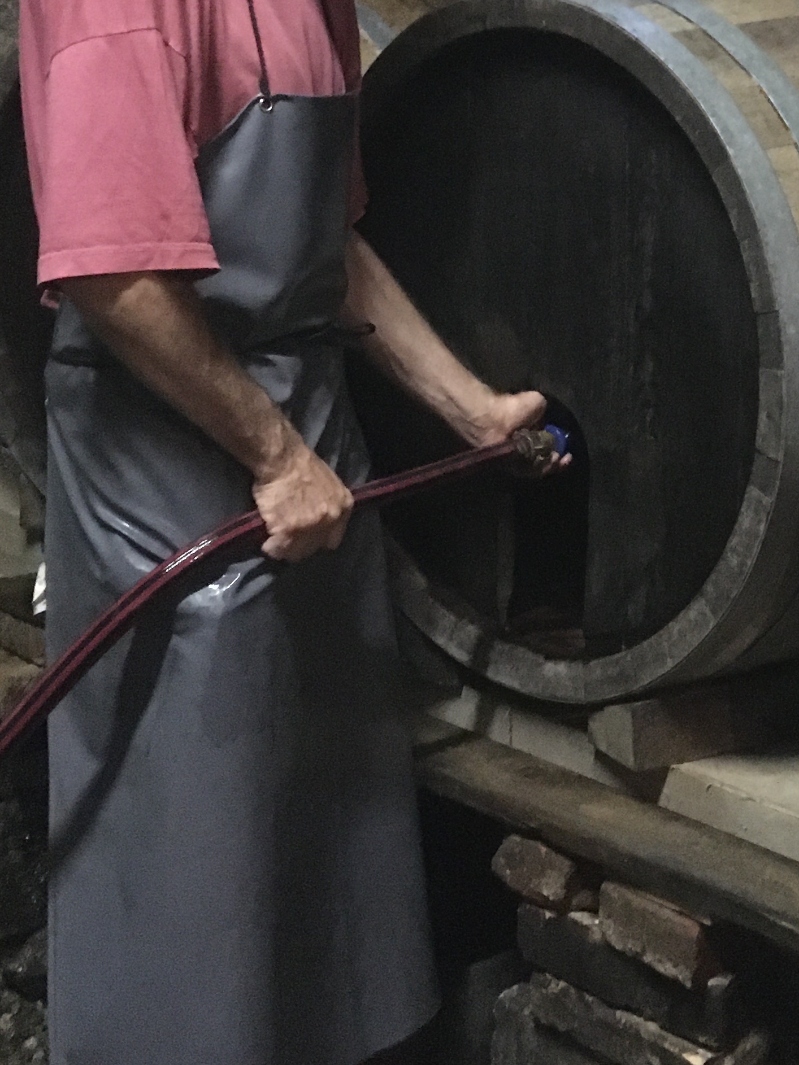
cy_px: 209
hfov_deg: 23.2
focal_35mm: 62
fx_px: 1909
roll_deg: +1.6
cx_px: 668
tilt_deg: -3.9
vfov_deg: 30.4
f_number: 2.2
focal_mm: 4.15
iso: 800
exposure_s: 1/17
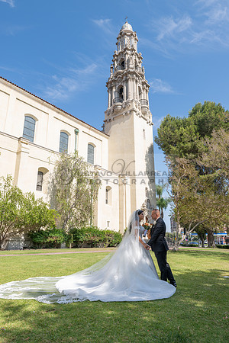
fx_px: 229
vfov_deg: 73.7
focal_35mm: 24
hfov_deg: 53.1
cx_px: 114
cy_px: 172
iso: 200
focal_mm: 24
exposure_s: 1/160
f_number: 10
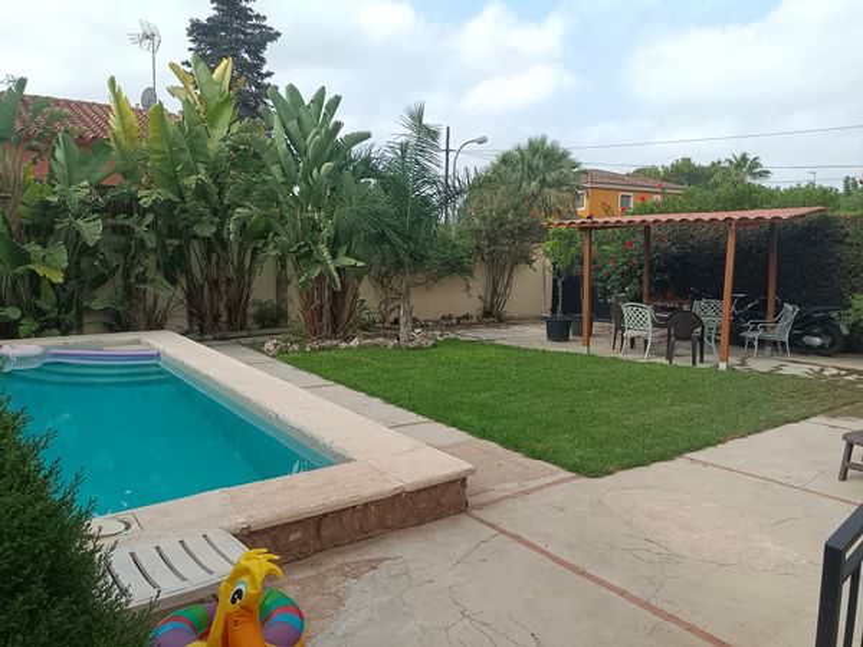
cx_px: 432
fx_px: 623
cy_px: 324
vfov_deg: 54.9
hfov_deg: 69.4
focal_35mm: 25
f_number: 1.79
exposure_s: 1/341
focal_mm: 4.74
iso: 100
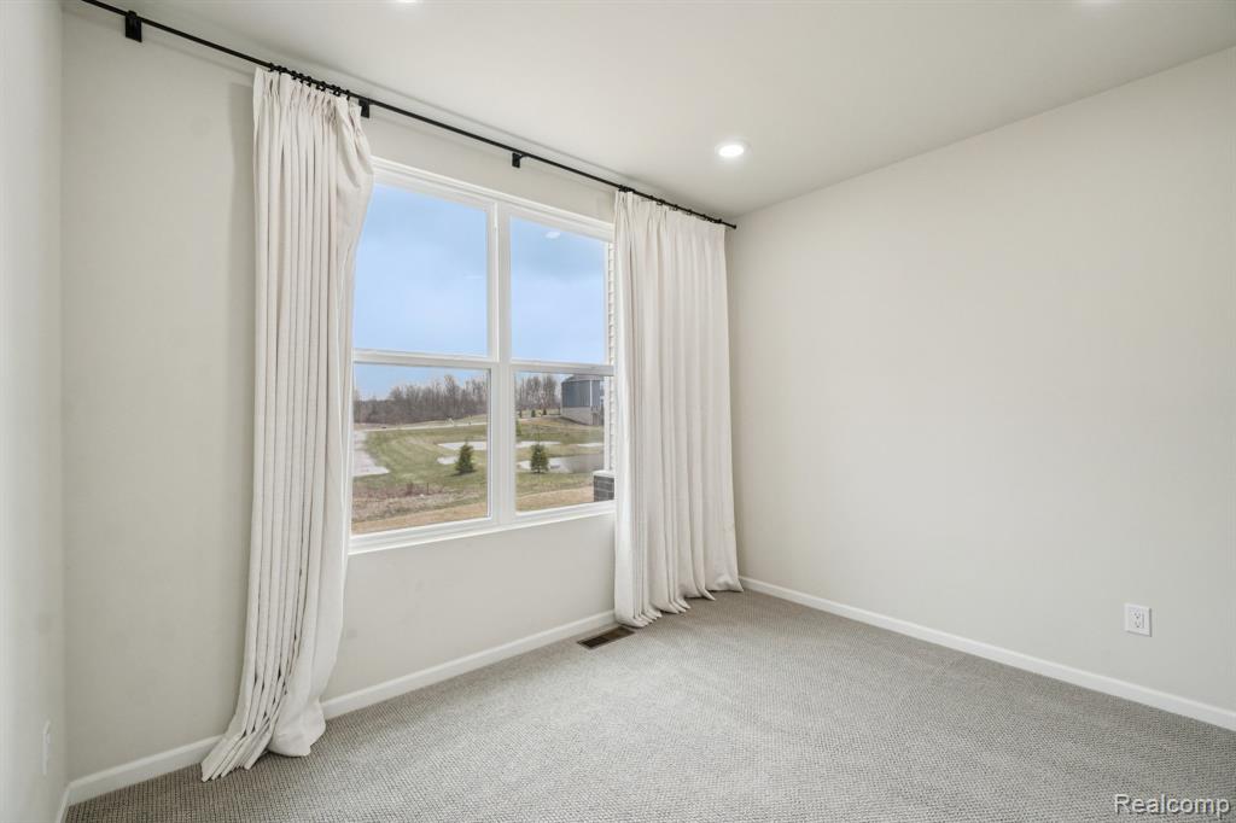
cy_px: 412
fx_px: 515
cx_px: 618
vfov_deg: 77.3
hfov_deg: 100.4
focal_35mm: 15
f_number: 8
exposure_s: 1/30
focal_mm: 10
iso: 125
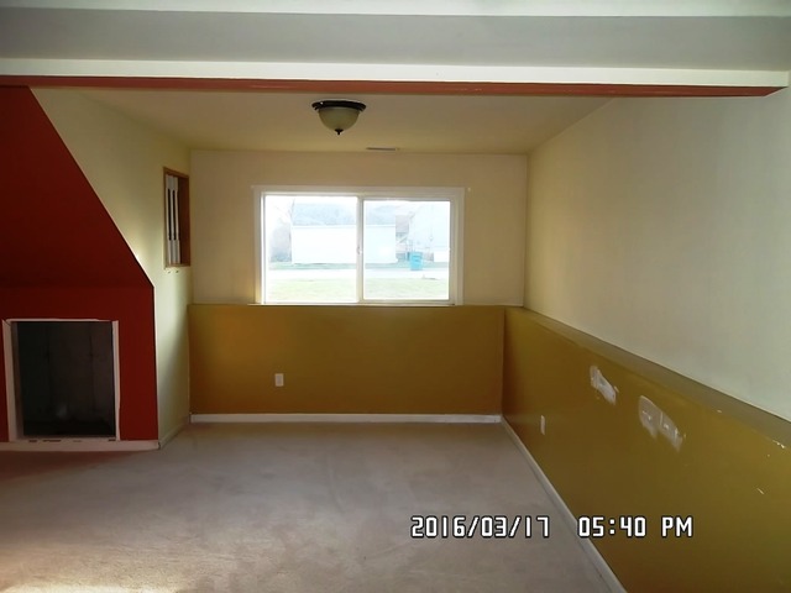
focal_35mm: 27
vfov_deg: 51.4
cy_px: 296
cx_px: 396
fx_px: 617
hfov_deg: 65.3
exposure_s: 1/45
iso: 200
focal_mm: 4.9
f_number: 3.5
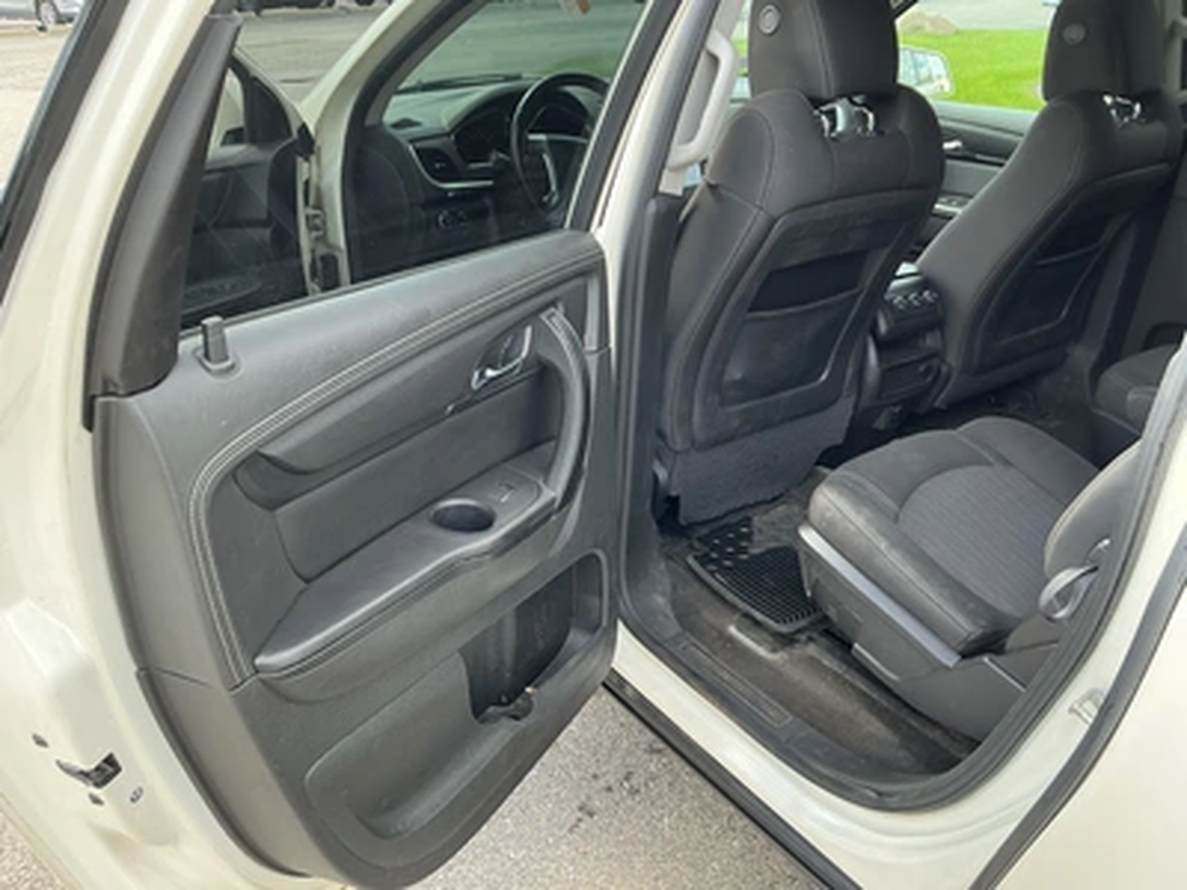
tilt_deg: -24.0
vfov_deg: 49.7
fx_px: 960
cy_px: 445
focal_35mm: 28
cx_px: 594
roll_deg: -2.1
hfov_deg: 63.4
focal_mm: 3
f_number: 1.8
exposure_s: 1/130
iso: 32
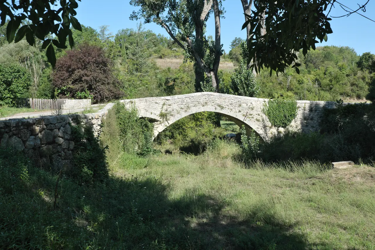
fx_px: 375
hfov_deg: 53.1
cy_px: 125
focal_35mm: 36
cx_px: 188
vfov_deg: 36.9
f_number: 9
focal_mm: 24.3
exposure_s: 1/300
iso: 125
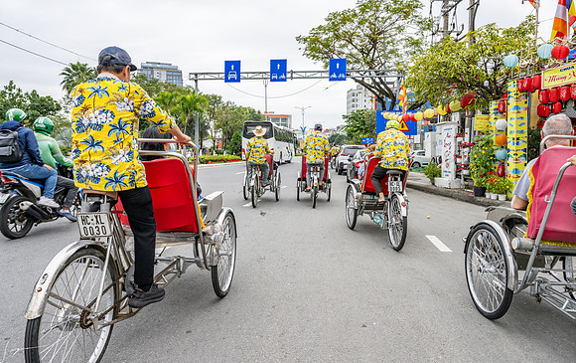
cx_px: 288
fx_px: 391
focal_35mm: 25
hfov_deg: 72.8
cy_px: 168
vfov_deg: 49.7
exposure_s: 1/320
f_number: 8
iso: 360
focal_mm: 24
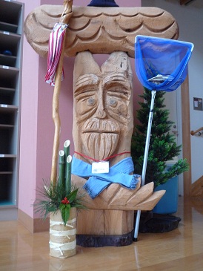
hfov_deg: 39.7
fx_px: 281
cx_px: 102
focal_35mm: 36
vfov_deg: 51.3
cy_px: 136
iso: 400
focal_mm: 6.3
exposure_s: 1/10
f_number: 3.8
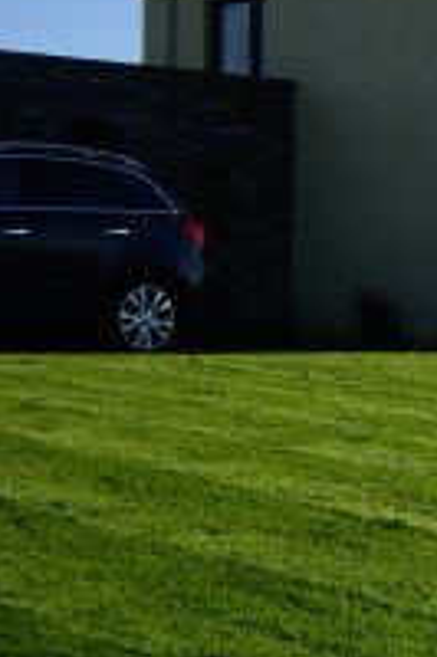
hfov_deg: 10.4
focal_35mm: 125
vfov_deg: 16.4
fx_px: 2280
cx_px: 729
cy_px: 214
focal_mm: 7.6
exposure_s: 1/320
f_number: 4.8
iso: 50
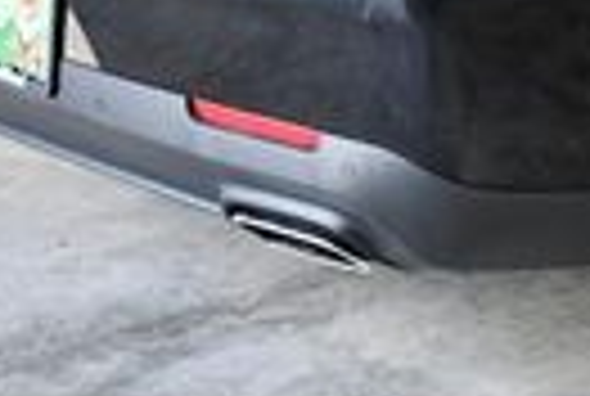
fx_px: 2645
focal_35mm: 161
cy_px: -304
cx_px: 910
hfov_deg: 12.1
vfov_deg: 8.3
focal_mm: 22
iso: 2500
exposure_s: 1/1250
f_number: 4.5
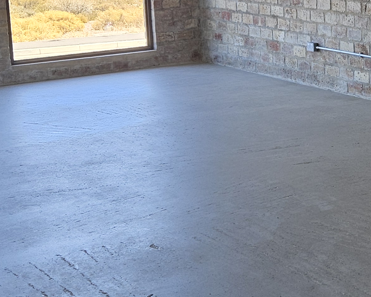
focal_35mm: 76
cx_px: 429
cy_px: 55
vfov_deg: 19.9
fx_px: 834
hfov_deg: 23.2
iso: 125
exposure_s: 1/359
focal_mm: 5.4
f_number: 1.8
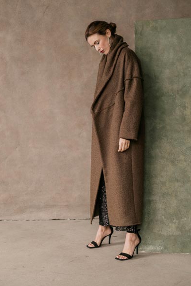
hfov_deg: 25.1
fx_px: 429
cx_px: 95
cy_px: 145
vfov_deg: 36.9
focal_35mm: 54
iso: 640
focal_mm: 35
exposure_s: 1/100
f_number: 2.8
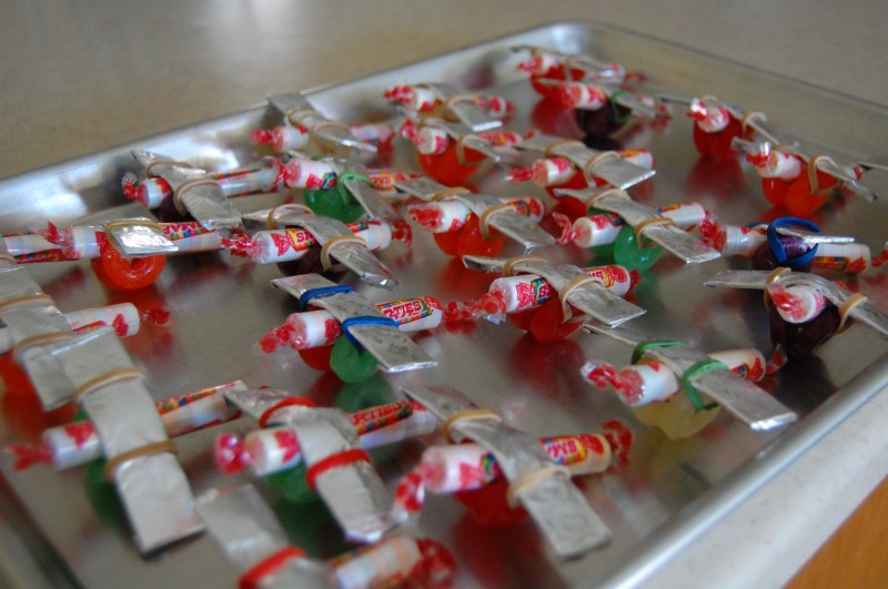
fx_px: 961
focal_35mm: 39
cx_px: 444
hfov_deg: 49.6
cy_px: 294
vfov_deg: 34.1
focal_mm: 26
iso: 900
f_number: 4.2
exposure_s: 1/30
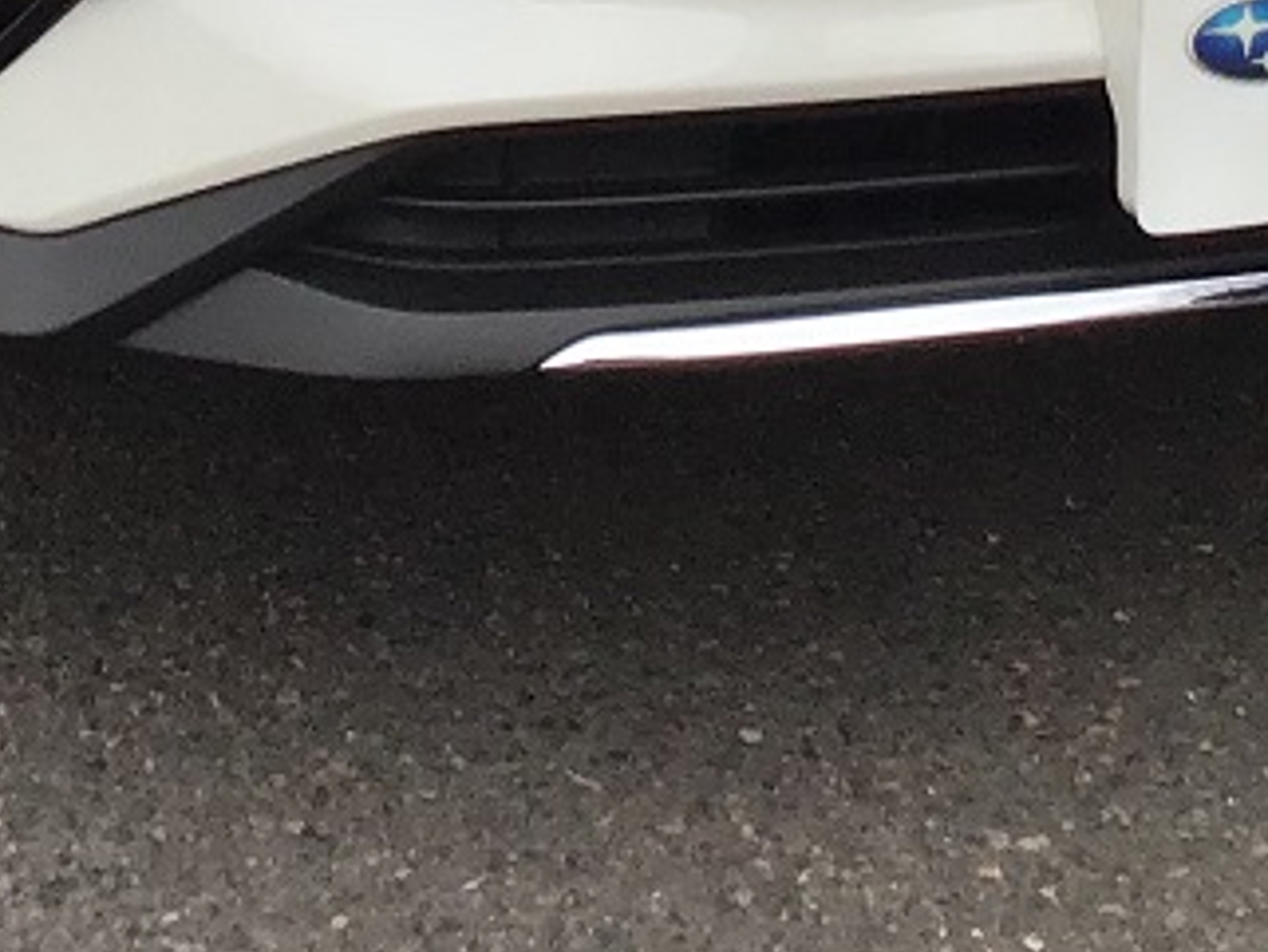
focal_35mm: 142
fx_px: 5203
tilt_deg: -7.9
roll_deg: -0.7
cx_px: 328
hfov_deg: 13.8
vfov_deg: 9.6
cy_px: -1086
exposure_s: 1/120
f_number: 2.4
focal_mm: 3.3
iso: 32
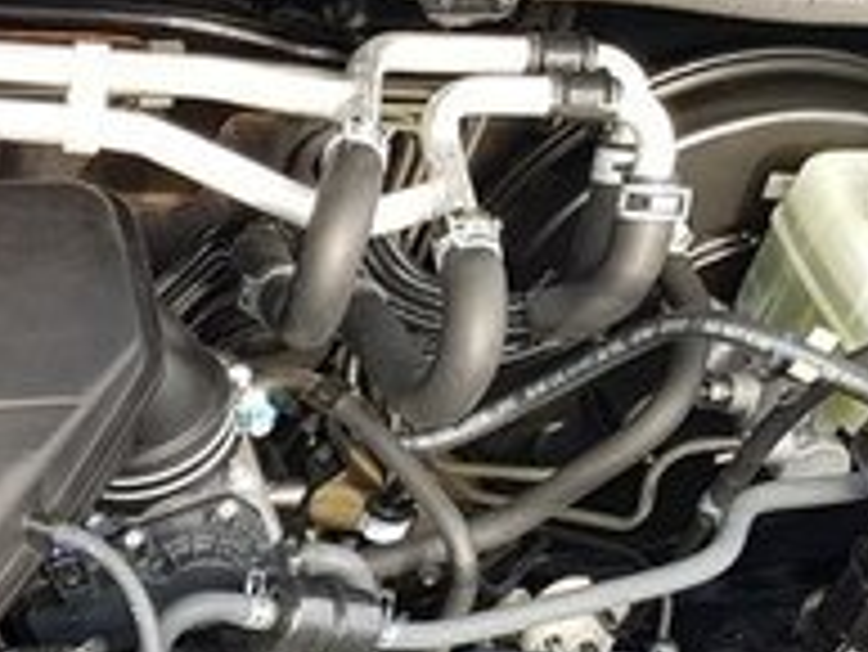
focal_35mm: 89
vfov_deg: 15.8
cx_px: -436
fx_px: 2233
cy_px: 834
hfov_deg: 19.2
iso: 40
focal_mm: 4.2
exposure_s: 1/104
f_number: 1.7
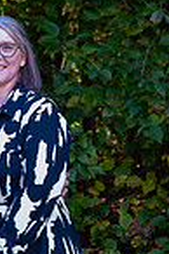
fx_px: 1327
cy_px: 228
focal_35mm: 188
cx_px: -88
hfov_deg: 7.2
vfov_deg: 10.9
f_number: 6
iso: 1000
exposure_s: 1/60
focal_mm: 61
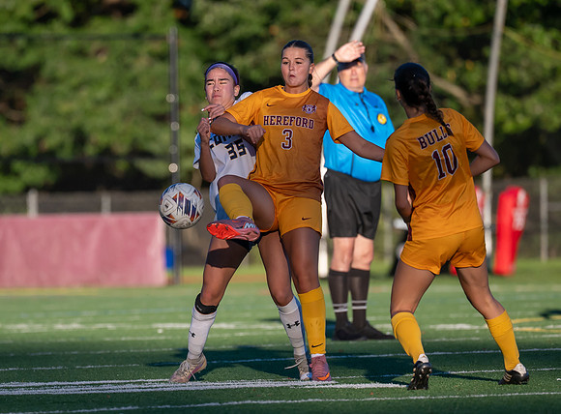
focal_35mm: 485
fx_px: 7810
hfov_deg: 4.1
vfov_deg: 3.0
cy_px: 203
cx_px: 199
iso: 220
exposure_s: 1/3200
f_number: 2.8
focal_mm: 200
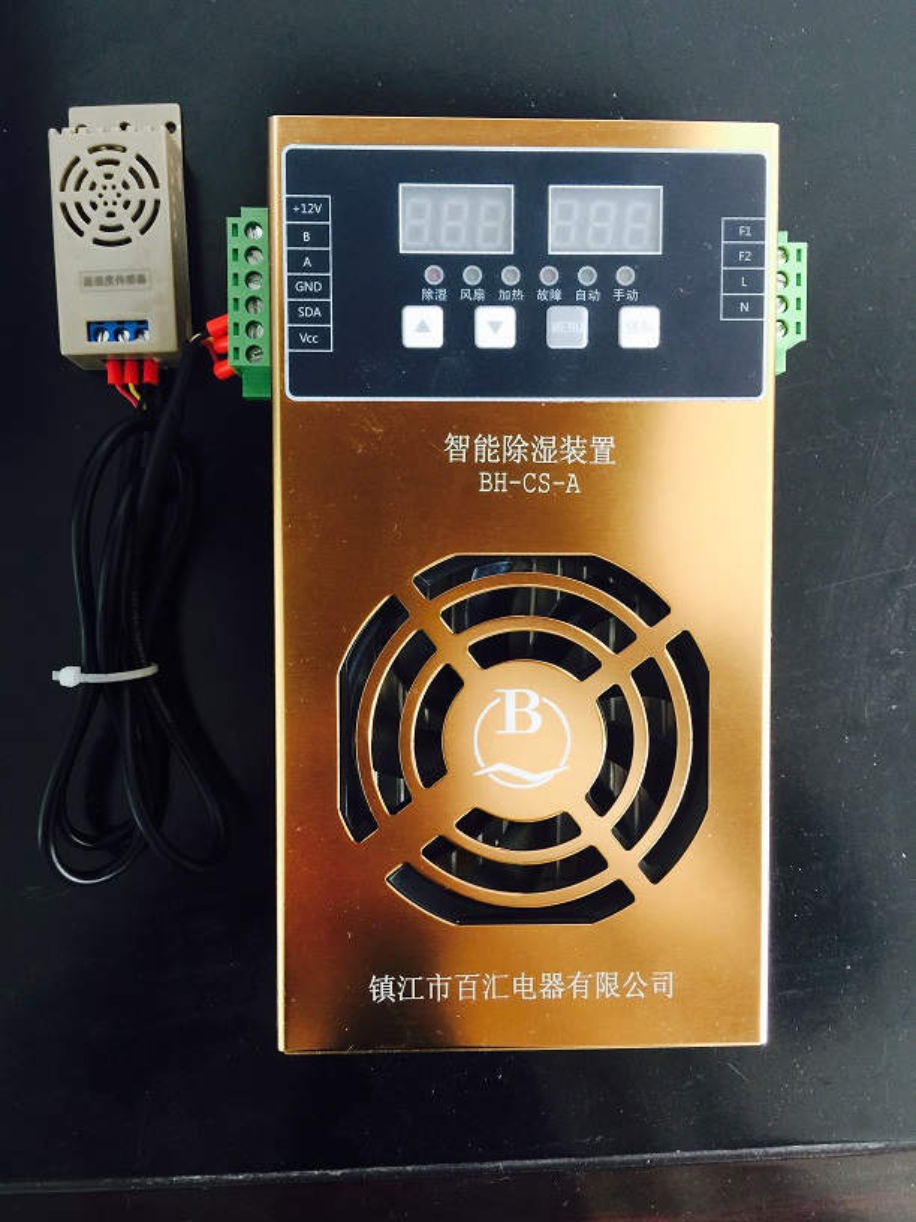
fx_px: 1023
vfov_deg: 61.7
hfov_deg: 48.2
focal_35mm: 29
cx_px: 458
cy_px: 611
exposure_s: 1/15
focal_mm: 4.15
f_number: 2.2
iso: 64
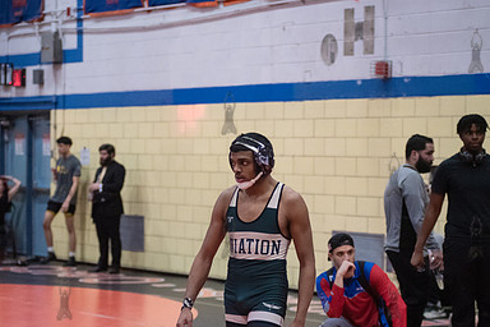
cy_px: 236
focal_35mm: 130
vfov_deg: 10.5
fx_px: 1769
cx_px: 228
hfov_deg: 15.8
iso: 8000
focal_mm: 86
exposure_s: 1/640
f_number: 3.5
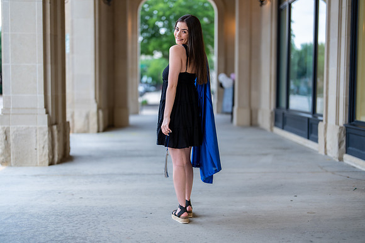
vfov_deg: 27.0
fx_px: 507
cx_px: 182
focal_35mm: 50
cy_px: 122
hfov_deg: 39.6
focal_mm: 50
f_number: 1.2
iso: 200
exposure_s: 1/320
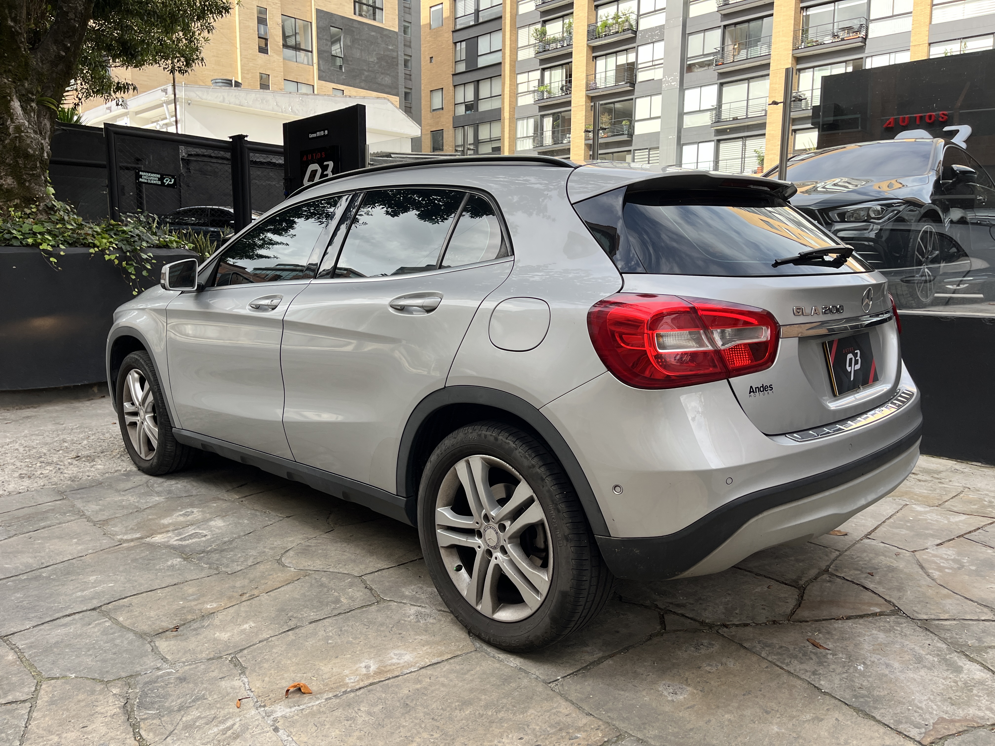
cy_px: 373
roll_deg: +0.1
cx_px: 498
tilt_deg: -7.6
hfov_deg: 67.3
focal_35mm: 26
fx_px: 747
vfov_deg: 53.1
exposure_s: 1/751
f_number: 1.6
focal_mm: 5.1
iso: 50
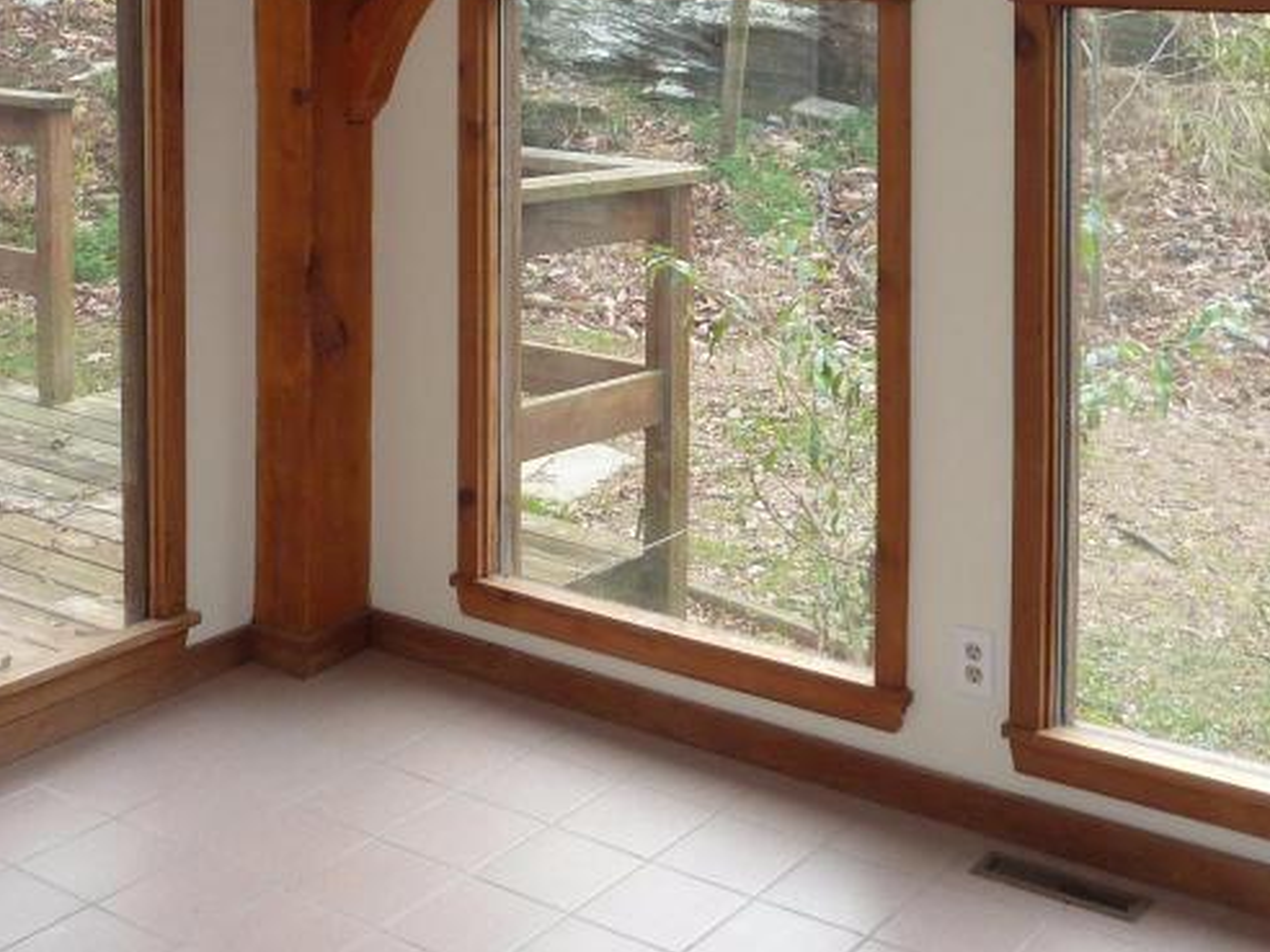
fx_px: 1908
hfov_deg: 36.8
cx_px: 694
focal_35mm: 52
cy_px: 5
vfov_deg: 26.6
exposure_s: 1/30
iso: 100
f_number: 3.3
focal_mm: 4.1
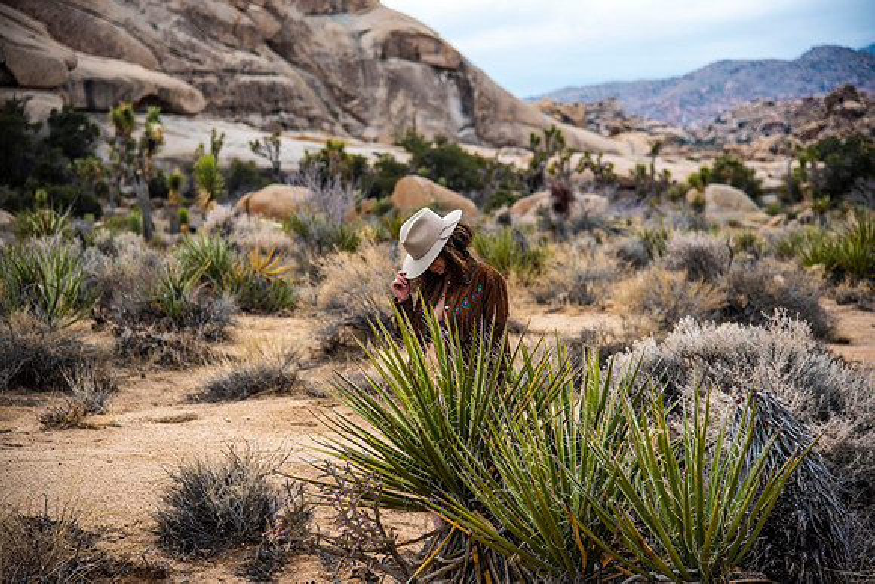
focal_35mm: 82
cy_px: 292
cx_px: 438
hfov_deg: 24.8
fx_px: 1993
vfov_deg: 16.7
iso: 100
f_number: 4
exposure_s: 1/1600
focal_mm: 82
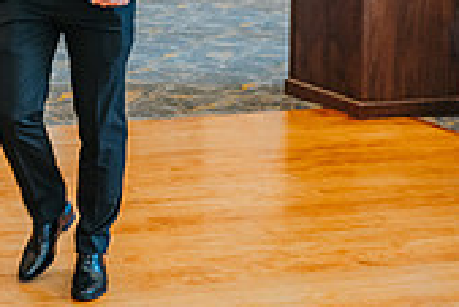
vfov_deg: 11.3
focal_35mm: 120
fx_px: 1531
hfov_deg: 15.4
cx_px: -280
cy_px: -4
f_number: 2.8
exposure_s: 1/125
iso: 1600
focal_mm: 35
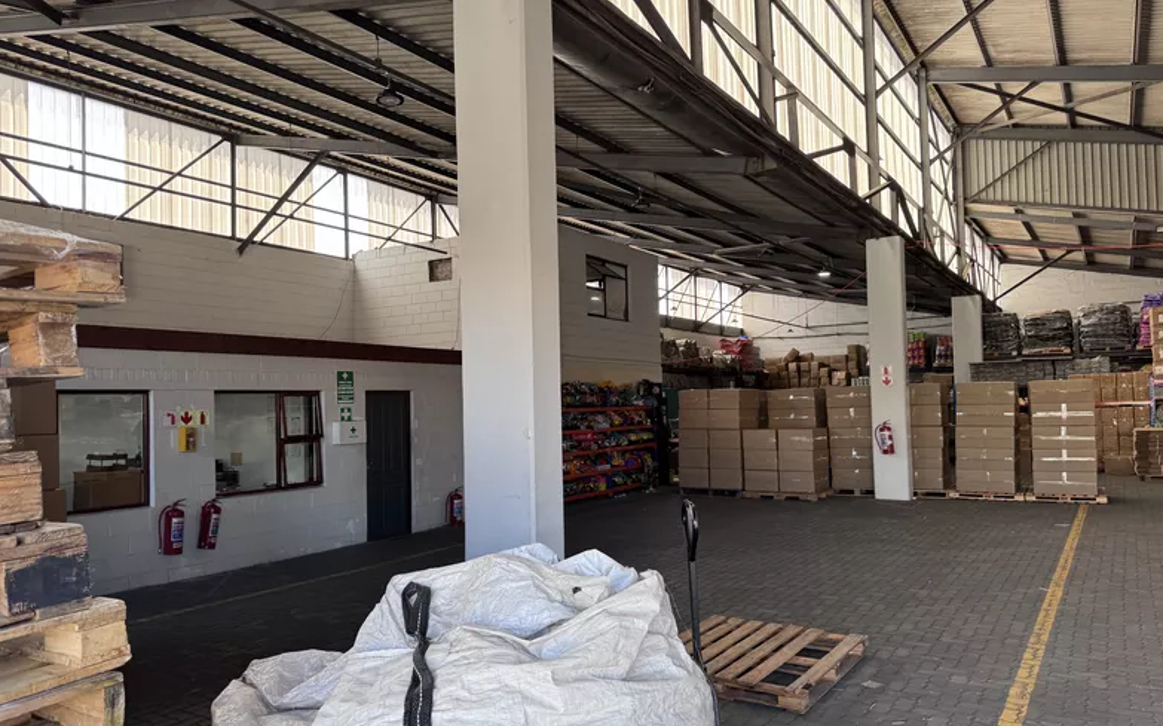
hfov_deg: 70.4
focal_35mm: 26
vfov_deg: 47.6
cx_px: 582
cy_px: 374
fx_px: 824
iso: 64
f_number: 1.78
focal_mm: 6.76
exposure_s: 1/144
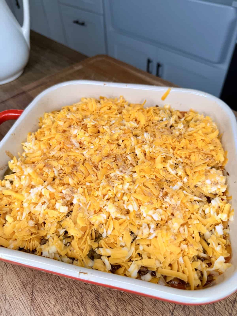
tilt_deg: -48.4
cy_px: 158
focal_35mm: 24
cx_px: 118
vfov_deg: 71.6
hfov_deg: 56.8
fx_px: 219
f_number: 1.78
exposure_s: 1/796
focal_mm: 6.76
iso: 80
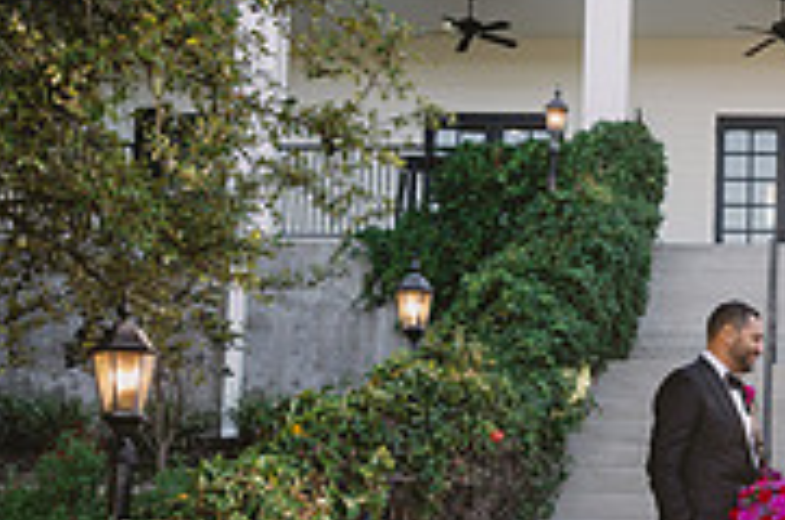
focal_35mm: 77
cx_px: 785
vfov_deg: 17.5
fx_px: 1676
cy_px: 425
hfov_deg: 25.1
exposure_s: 1/250
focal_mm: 24
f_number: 2.8
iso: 50
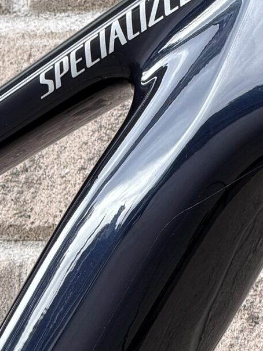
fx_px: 4284
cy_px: 589
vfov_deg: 4.6
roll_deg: -1.2
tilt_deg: -4.0
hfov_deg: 3.5
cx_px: -10
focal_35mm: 423
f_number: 2.8
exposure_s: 1/129
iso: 40
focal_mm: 16.89
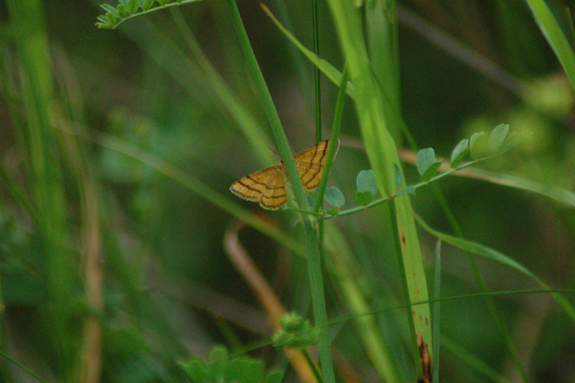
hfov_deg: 4.6
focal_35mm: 450
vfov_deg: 3.1
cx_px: 288
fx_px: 7182
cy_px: 192
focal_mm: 300
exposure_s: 1/1600
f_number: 5.6
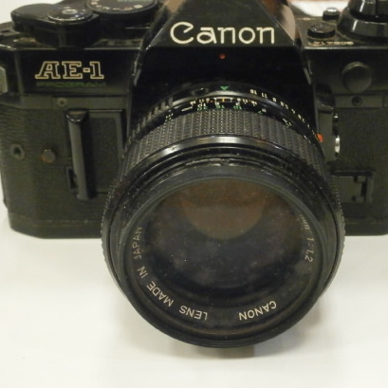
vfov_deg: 26.5
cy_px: 167
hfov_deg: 26.4
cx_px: 230
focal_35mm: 65
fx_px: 824
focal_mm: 8.3
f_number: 3.4
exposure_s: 1/100
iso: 800
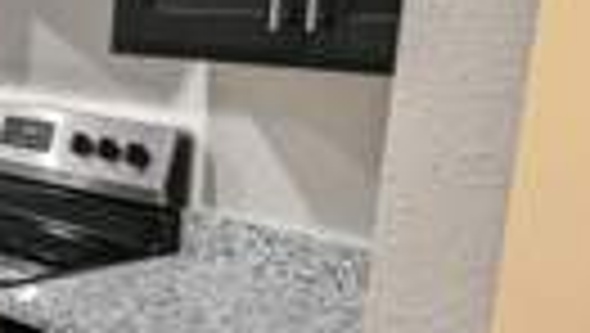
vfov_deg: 18.9
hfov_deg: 22.2
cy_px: 135
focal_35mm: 64
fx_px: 1002
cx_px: -432
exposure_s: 1/40
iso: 243
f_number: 2.2
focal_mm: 2.35
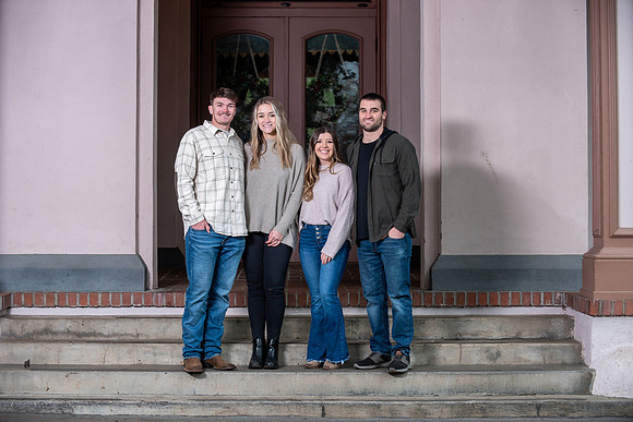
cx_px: 316
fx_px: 1442
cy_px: 211
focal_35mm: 82
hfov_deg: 24.8
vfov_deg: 16.7
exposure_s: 1/60
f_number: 4
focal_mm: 82
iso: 200
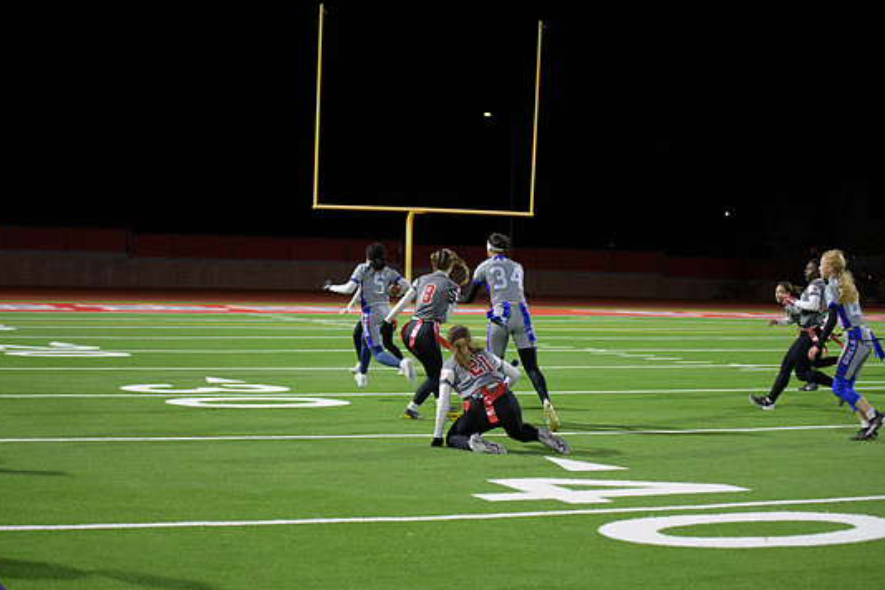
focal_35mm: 76
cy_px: 301
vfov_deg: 17.9
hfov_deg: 26.6
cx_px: 408
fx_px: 1868
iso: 1250
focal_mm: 70
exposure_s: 1/200
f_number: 2.8
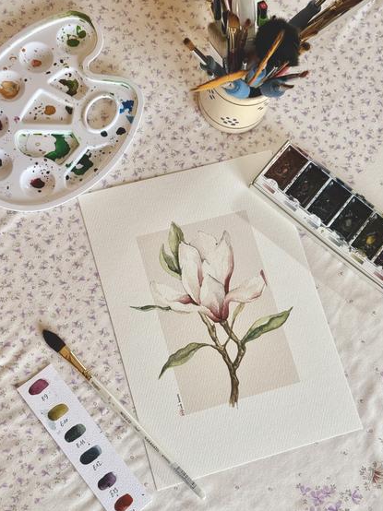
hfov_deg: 28.0
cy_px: 273
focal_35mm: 52
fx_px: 768
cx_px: 190
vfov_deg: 36.8
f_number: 1.78
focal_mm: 6.76
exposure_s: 1/181
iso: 100
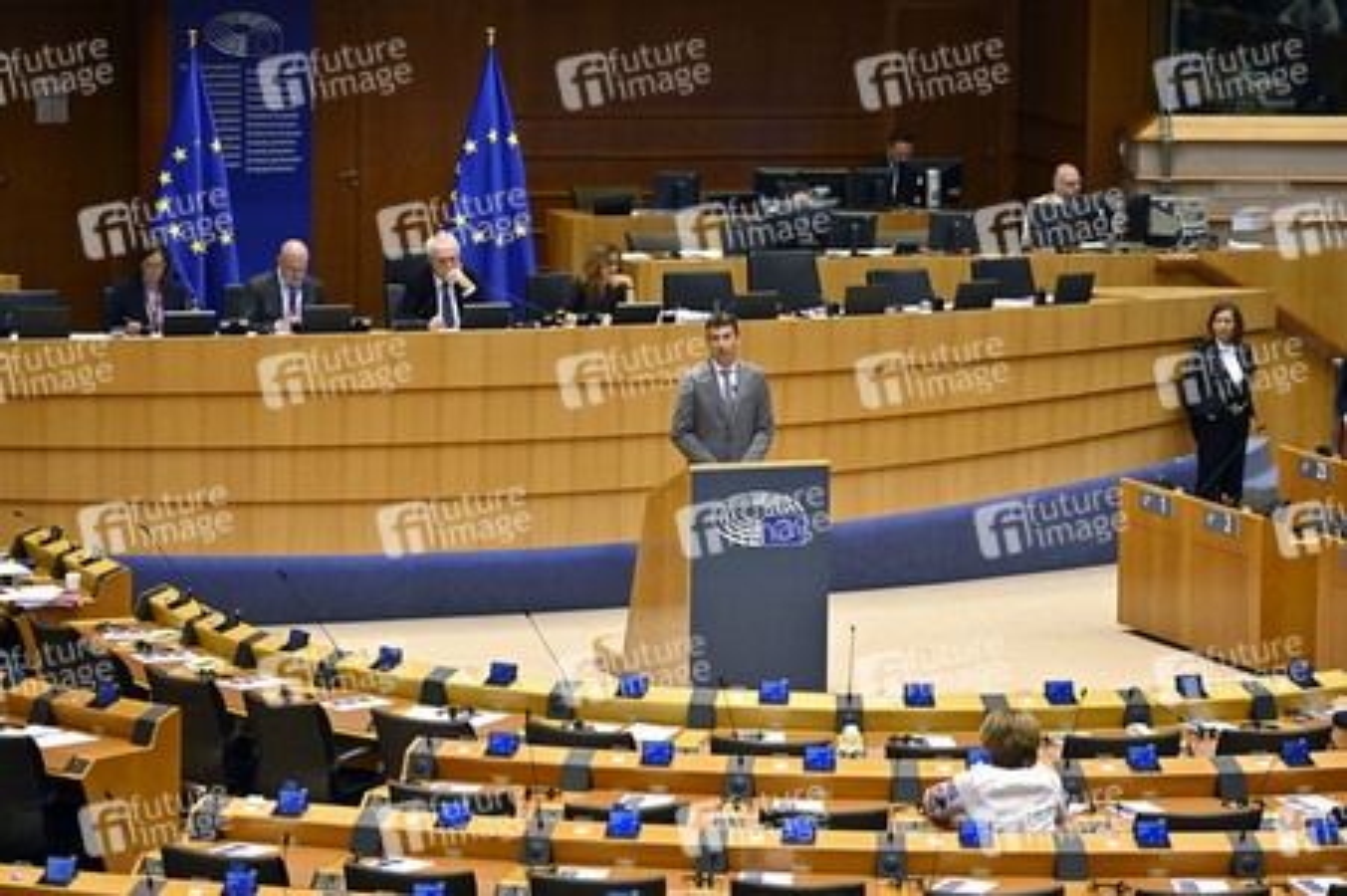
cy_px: 448
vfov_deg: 10.1
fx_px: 5047
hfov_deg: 15.2
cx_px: 674
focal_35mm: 135
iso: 1000
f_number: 2.8
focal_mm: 135
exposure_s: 1/400
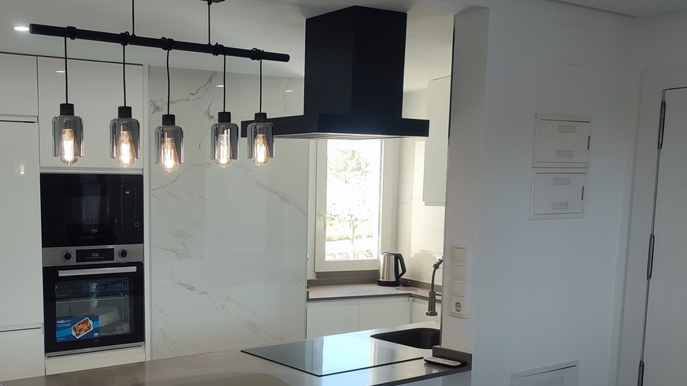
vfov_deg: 29.3
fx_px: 728
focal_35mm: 40
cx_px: 184
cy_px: 286
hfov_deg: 48.8
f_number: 1.9
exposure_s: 1/50
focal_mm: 6.04
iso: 60
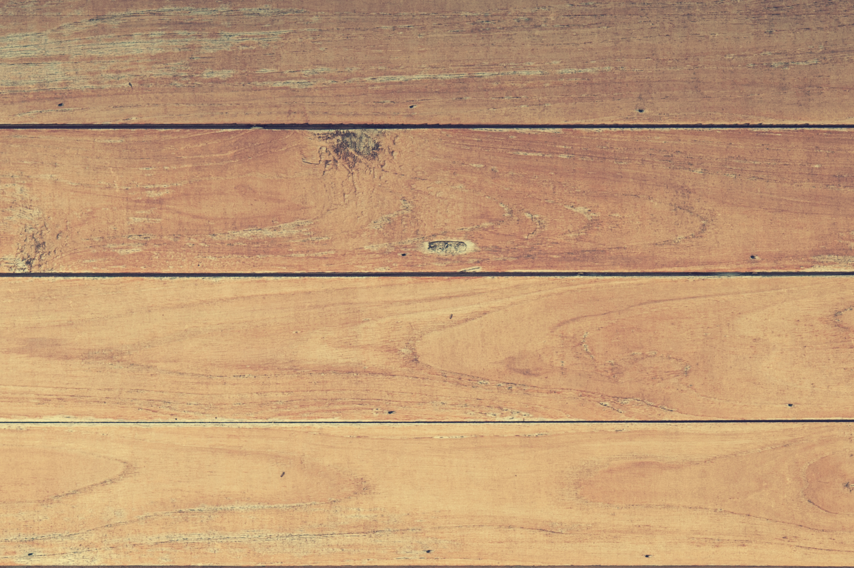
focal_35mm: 129
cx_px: 458
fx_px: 3058
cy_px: 597
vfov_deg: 10.5
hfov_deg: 15.9
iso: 400
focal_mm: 60
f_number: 8
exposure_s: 1/125
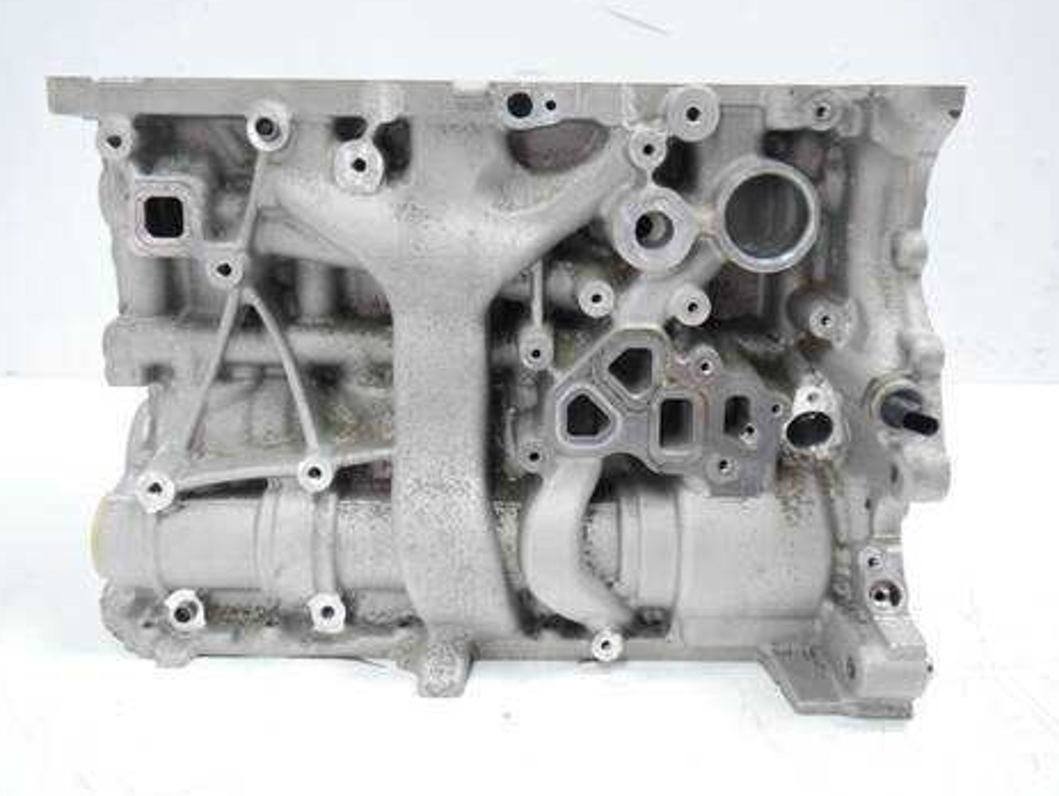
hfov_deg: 61.6
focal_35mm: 29
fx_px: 888
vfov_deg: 48.3
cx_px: 538
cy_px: 396
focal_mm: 14
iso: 1250
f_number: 3.5
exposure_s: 1/60
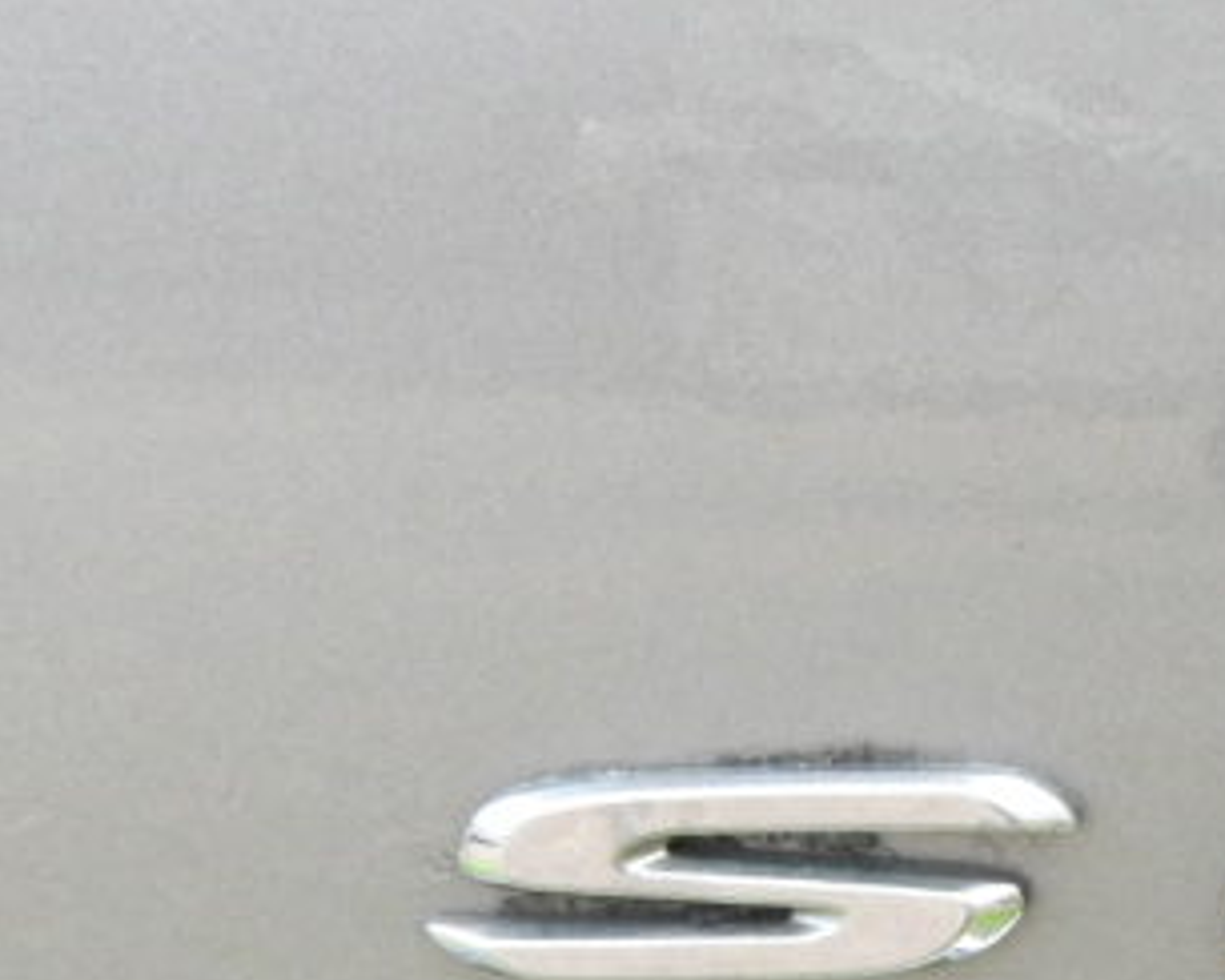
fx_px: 4459
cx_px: 1667
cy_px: 1205
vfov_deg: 12.2
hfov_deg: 14.8
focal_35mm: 123
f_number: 5.3
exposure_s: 1/100
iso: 100
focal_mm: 4.3
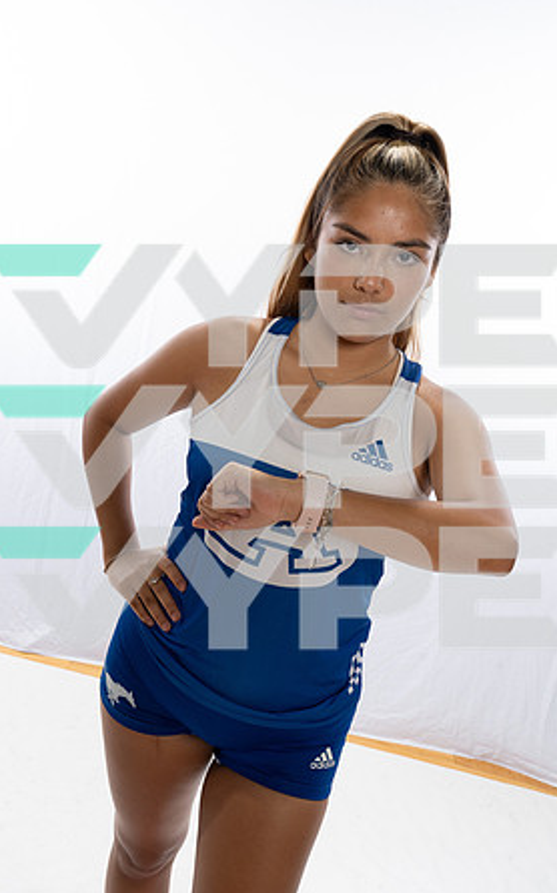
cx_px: 281
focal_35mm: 35
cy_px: 449
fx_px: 852
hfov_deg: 36.2
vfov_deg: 55.4
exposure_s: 1/250
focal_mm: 34
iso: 1250
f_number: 11
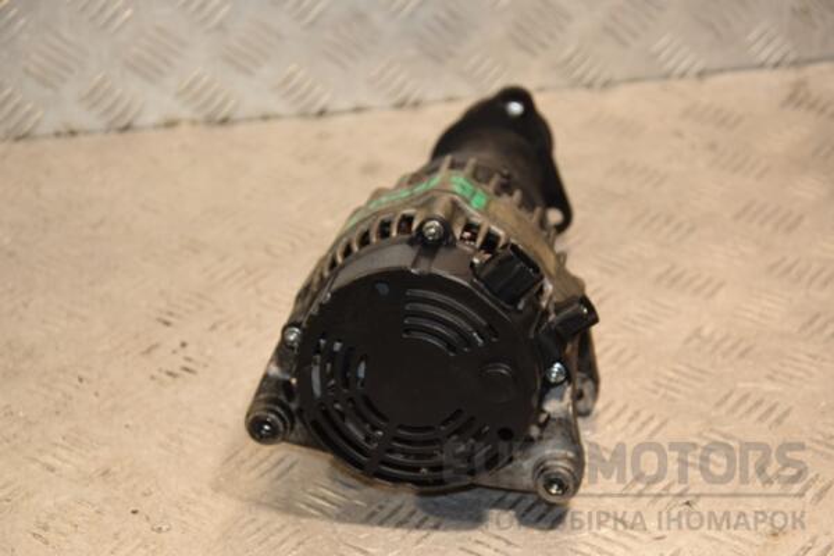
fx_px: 2154
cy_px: 278
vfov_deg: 14.7
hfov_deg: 21.9
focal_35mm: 93
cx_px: 417
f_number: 5.3
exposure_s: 1/160
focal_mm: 62
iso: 800
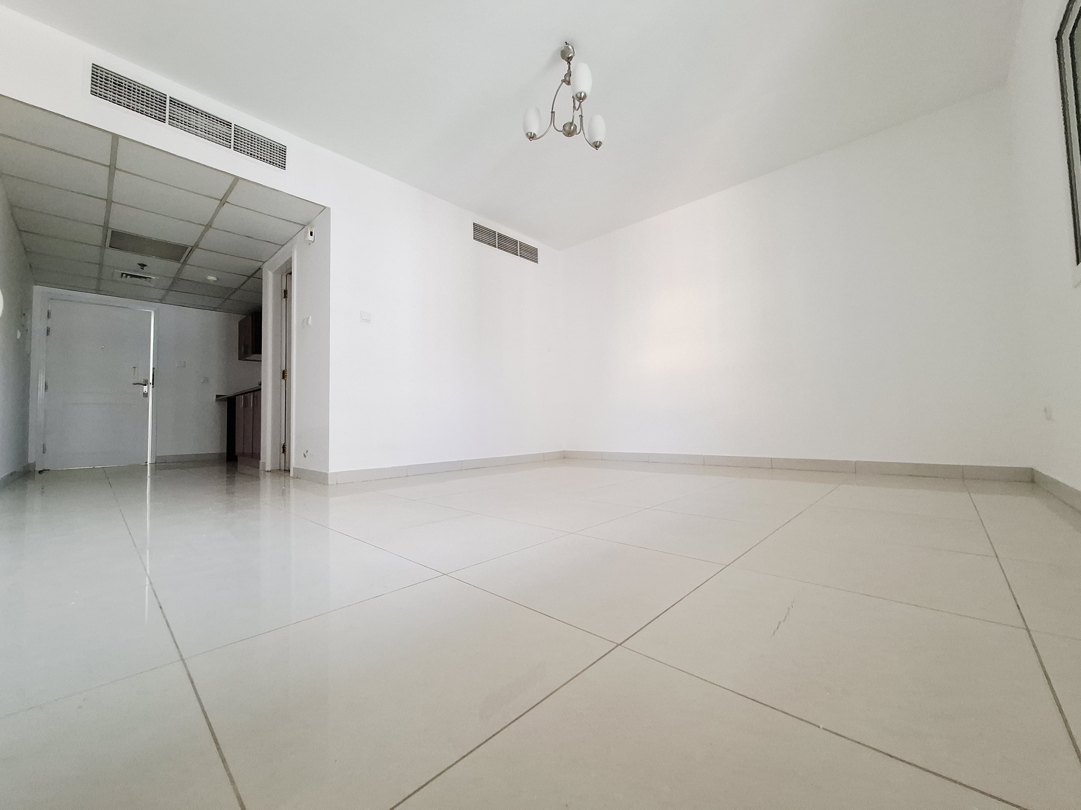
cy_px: 405
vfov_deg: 89.9
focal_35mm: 13
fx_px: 406
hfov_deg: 106.2
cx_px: 540
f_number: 2.2
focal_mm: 1.74
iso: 250
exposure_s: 1/25
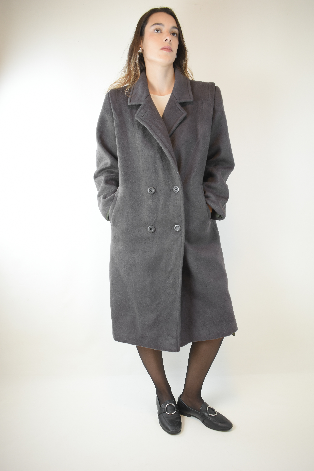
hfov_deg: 43.6
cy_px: 236
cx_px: 157
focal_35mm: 30
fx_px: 392
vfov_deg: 61.9
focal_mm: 20
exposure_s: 1/60
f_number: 4
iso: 400
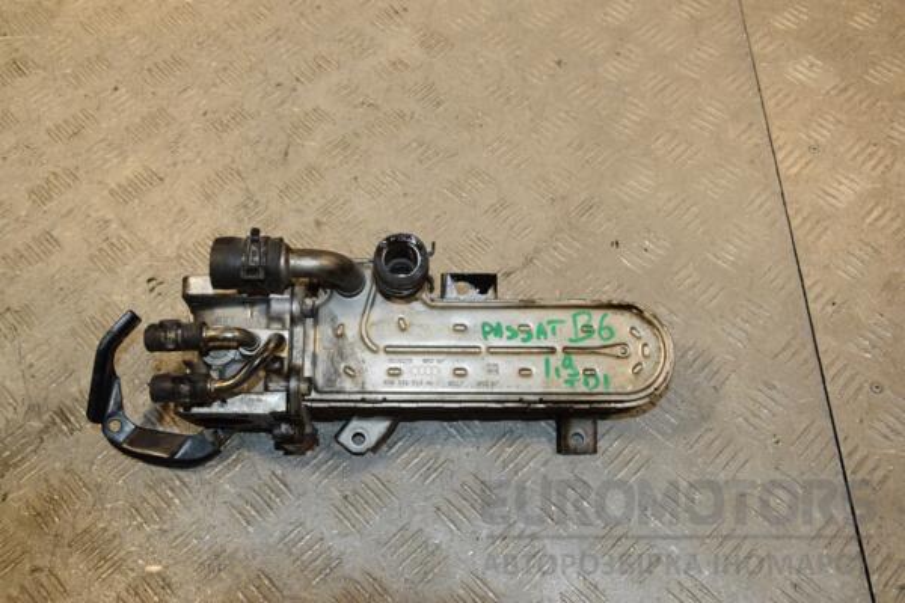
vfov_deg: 36.9
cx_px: 452
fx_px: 905
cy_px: 302
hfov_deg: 53.1
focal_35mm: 36
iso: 800
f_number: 6.3
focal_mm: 24
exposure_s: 1/200
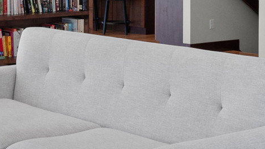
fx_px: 764
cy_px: -39
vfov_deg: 10.9
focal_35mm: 109
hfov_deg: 19.2
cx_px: 16
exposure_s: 1/15
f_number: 8
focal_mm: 19.5
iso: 500
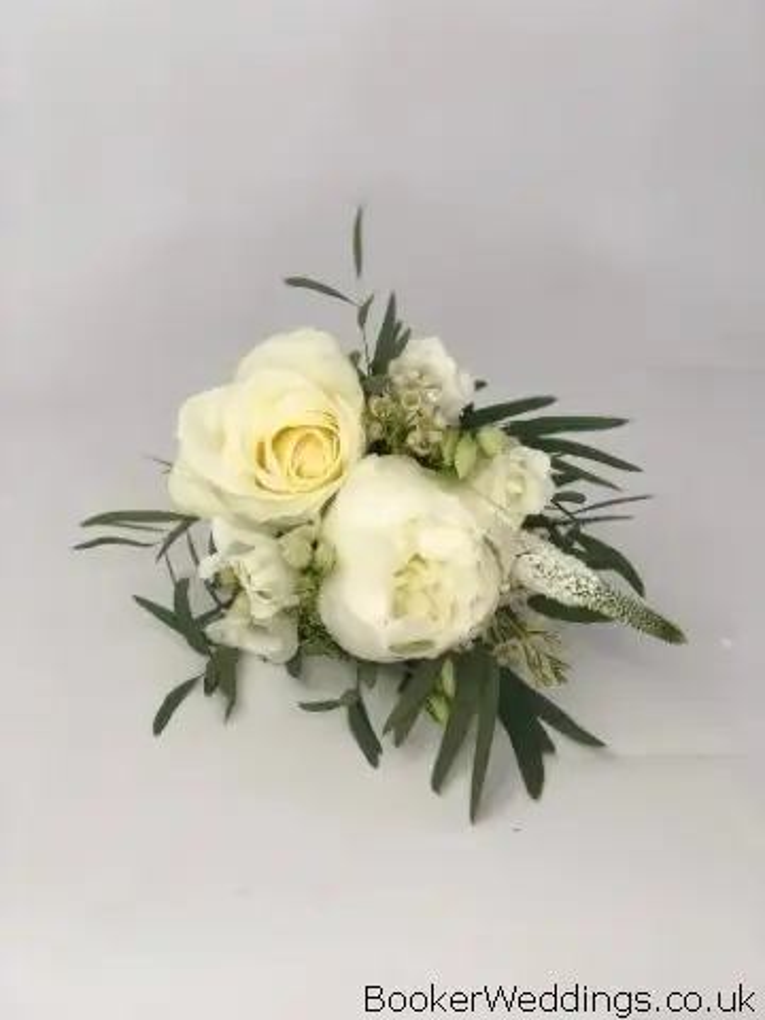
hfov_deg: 28.0
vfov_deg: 36.8
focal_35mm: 52
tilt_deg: -27.4
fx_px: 1532
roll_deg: -1.4
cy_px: 510
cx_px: 382
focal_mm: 6
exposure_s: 1/117
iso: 16
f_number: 2.4
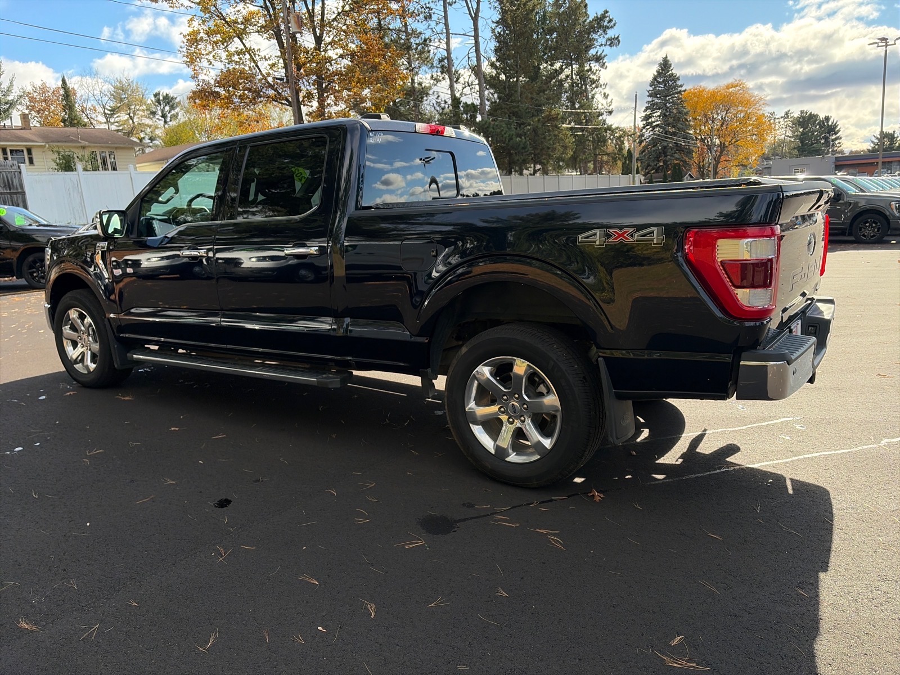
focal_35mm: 26
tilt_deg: -10.5
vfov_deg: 53.1
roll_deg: +3.5
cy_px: 338
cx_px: 450
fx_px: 676
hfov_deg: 67.3
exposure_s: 1/1517
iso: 50
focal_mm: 5.96
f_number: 1.6
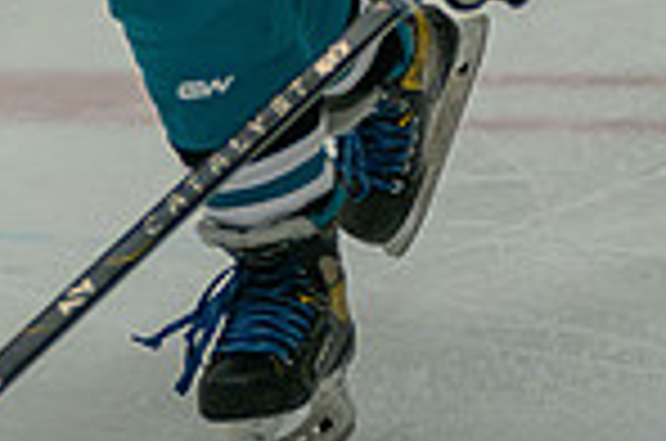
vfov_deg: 1.9
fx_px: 13494
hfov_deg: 2.8
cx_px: 279
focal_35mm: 731
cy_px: -254
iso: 1600
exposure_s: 1/6400
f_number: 3.2
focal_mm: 186
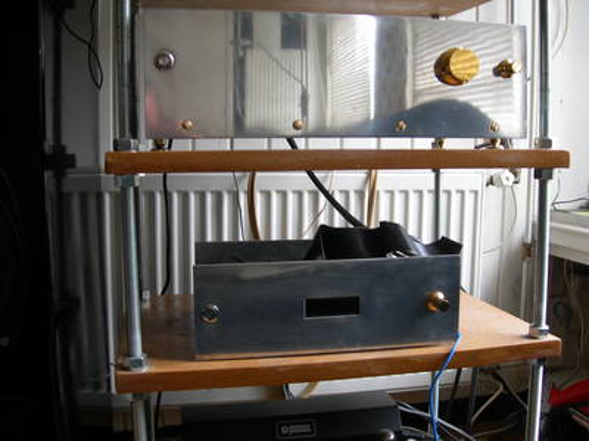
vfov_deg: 37.7
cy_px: 220
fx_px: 647
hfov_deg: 49.0
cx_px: 294
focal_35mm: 38
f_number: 2.8
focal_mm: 7.8
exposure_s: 1/7.8
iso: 50
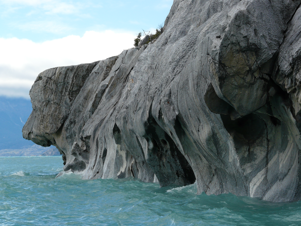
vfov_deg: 14.0
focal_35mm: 106
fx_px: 922
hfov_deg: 18.5
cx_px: 150
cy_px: 113
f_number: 5.6
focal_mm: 17.5
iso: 100
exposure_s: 1/320
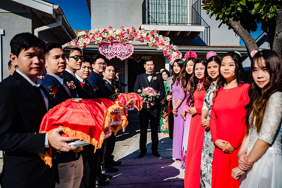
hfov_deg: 51.9
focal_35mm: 37
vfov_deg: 36.0
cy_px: 94
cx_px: 141
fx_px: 290
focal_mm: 37
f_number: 3.5
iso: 100
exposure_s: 1/1600
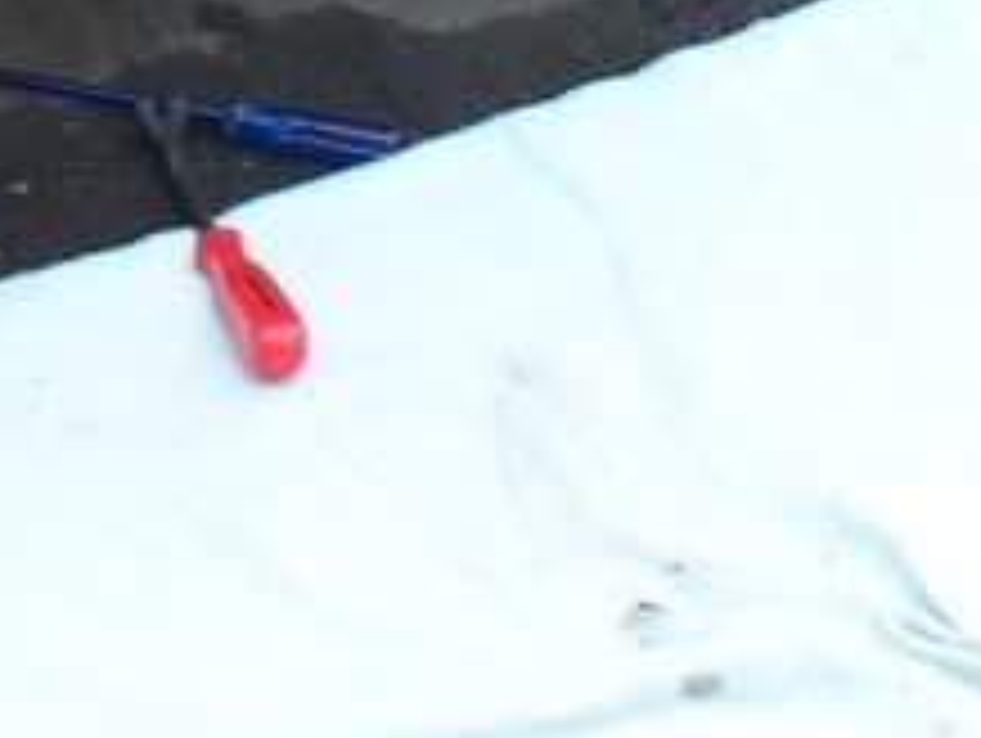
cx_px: -225
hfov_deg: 11.4
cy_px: -882
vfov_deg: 8.2
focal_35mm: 169
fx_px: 4795
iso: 80
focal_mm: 7.54
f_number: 2.8
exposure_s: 1/100
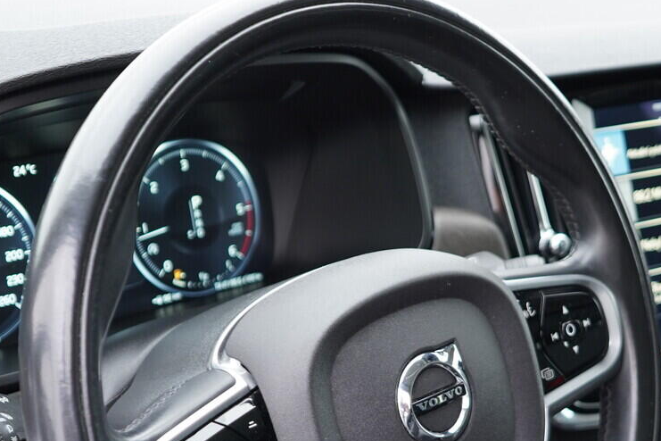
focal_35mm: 70
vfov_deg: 19.1
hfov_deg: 28.7
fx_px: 1285
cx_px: 436
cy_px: 389
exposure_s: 1/40
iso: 320
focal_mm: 24
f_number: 2.8
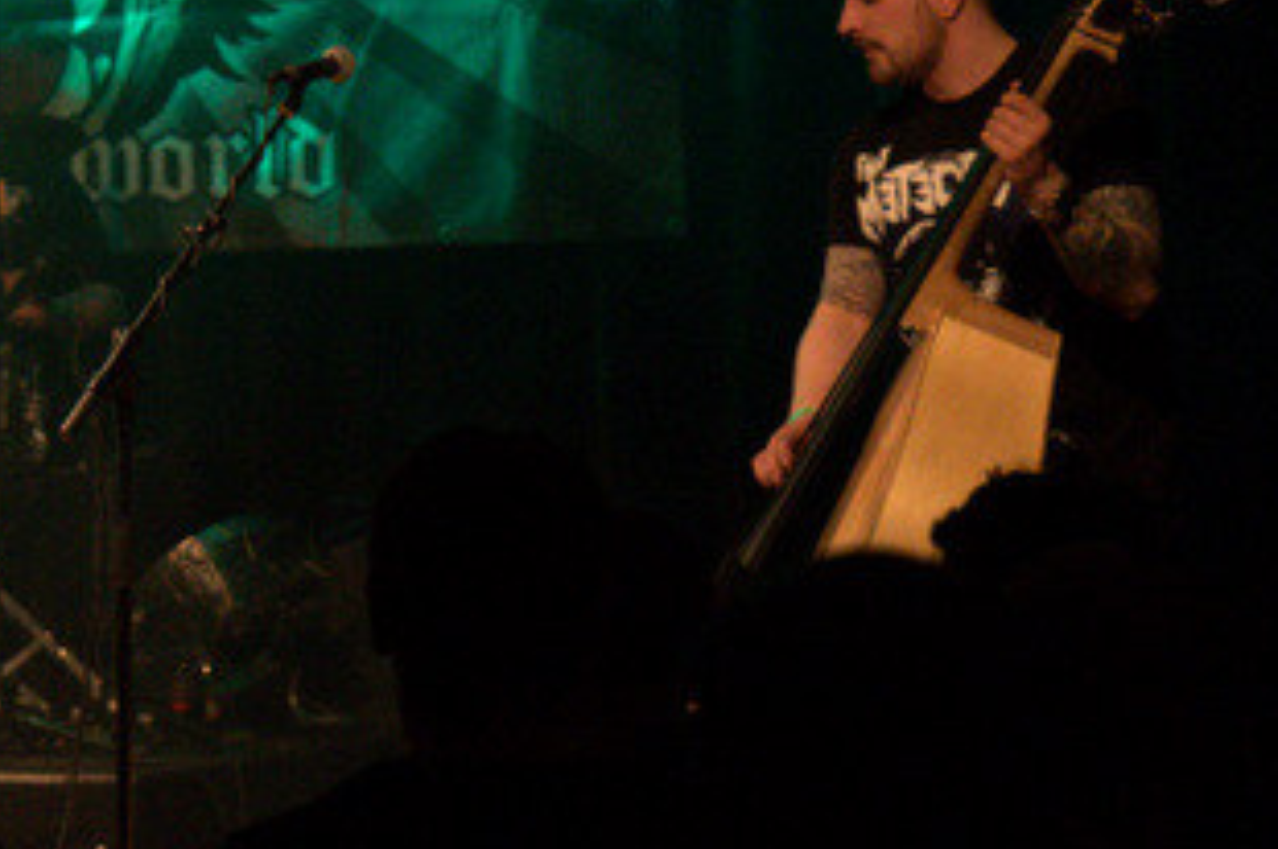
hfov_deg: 11.6
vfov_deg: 7.8
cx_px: -124
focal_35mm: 174
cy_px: 23
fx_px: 6170
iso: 3200
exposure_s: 1/80
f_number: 2.8
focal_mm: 50
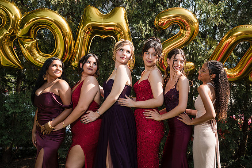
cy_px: 84
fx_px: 399
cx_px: 125
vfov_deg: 23.8
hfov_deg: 35.1
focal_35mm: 57
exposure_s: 1/250
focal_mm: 56
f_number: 5
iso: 100
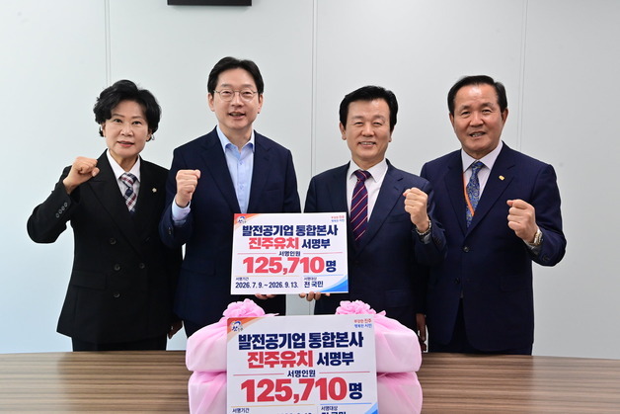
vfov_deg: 33.4
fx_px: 689
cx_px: 310
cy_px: 207
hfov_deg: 48.4
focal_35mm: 40
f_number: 8
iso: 4000
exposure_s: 1/250
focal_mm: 40
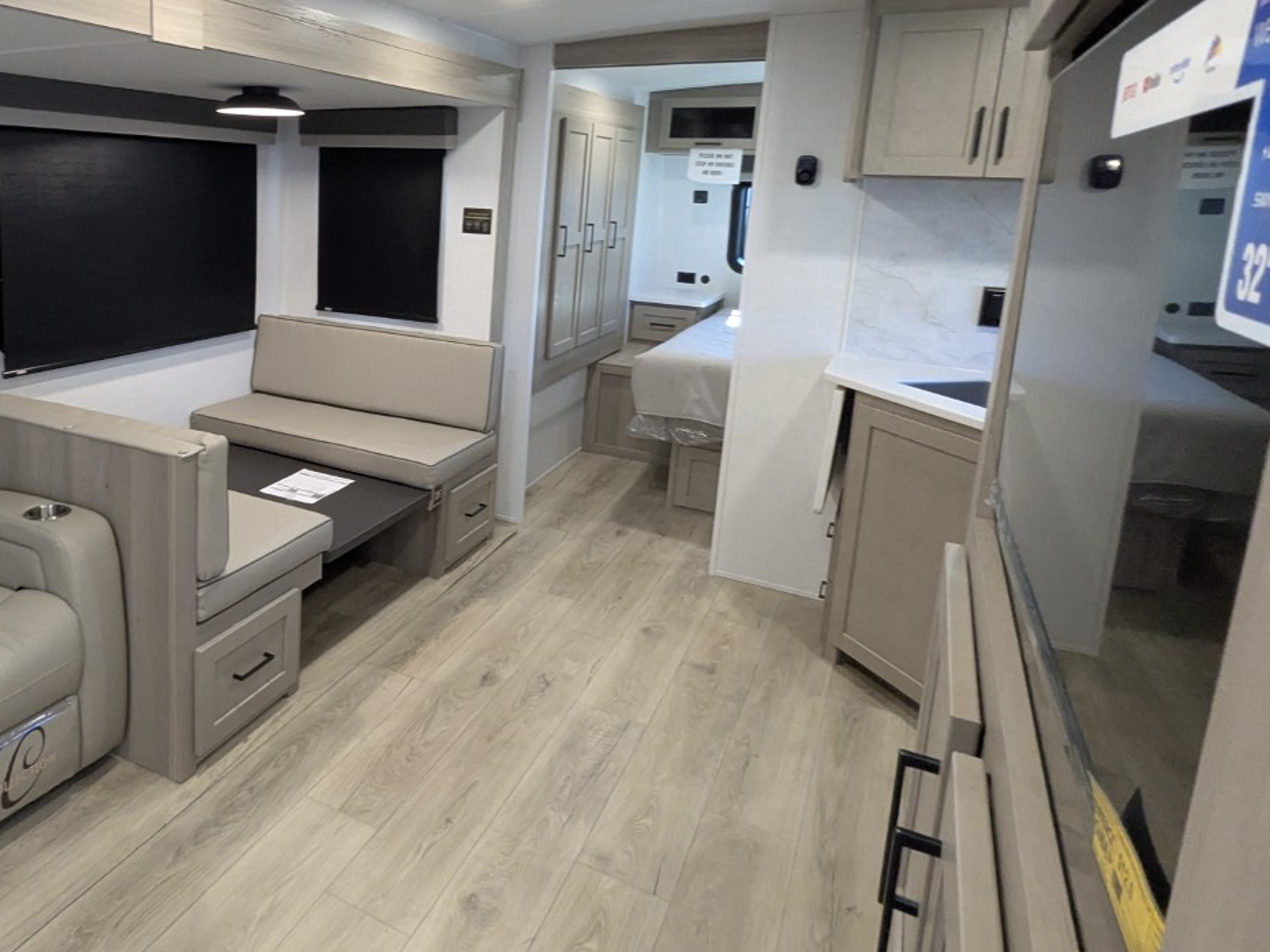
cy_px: 342
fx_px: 880
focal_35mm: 24
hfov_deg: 68.3
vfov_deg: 56.0
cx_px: 364
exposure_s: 1/117
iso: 513
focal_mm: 2.35
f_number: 2.2
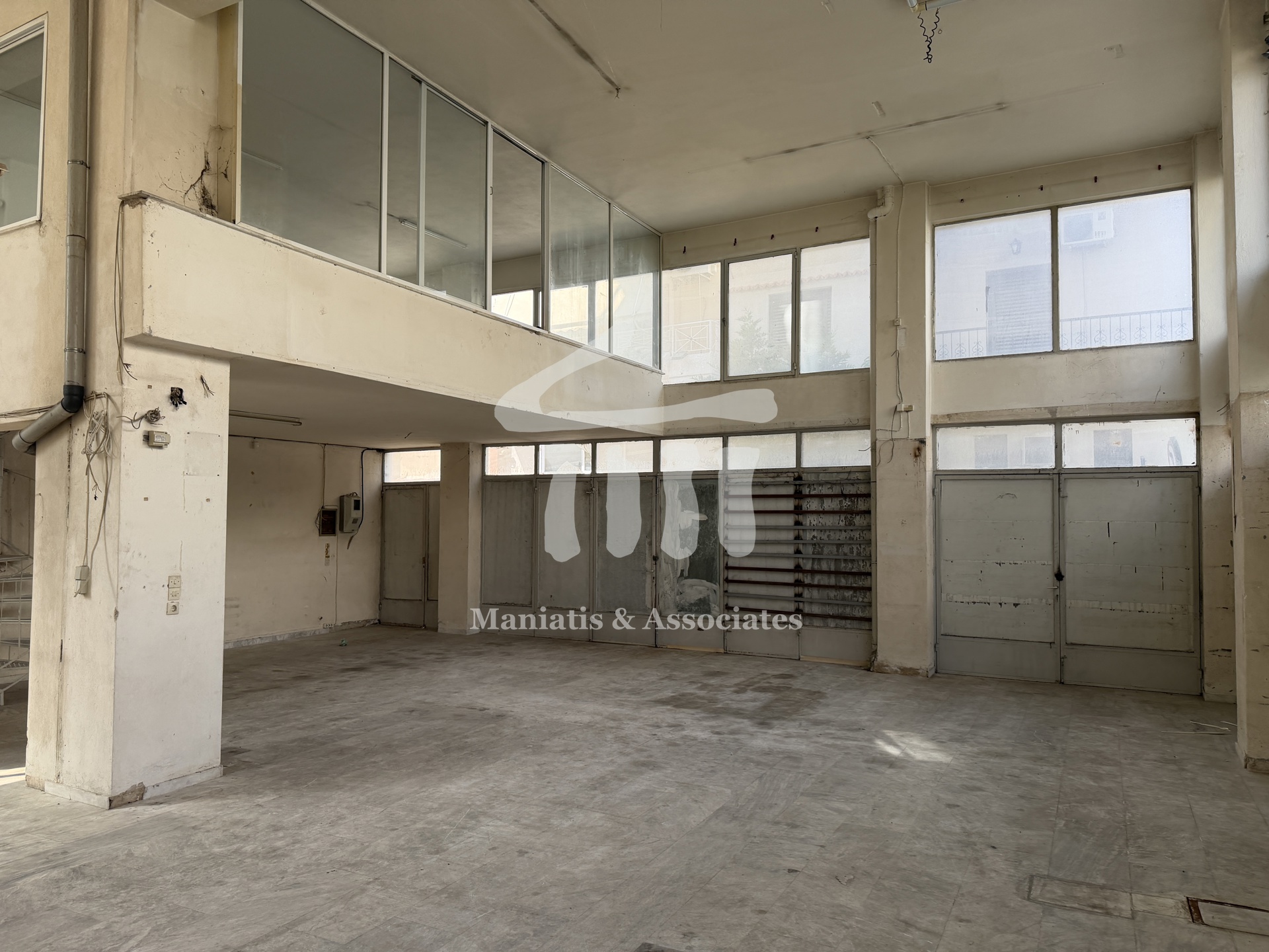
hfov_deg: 71.6
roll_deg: -0.1
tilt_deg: +1.7
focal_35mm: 24
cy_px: 476
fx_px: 880
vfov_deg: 56.8
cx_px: 634
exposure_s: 1/551
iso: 100
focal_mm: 6.76
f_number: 1.78
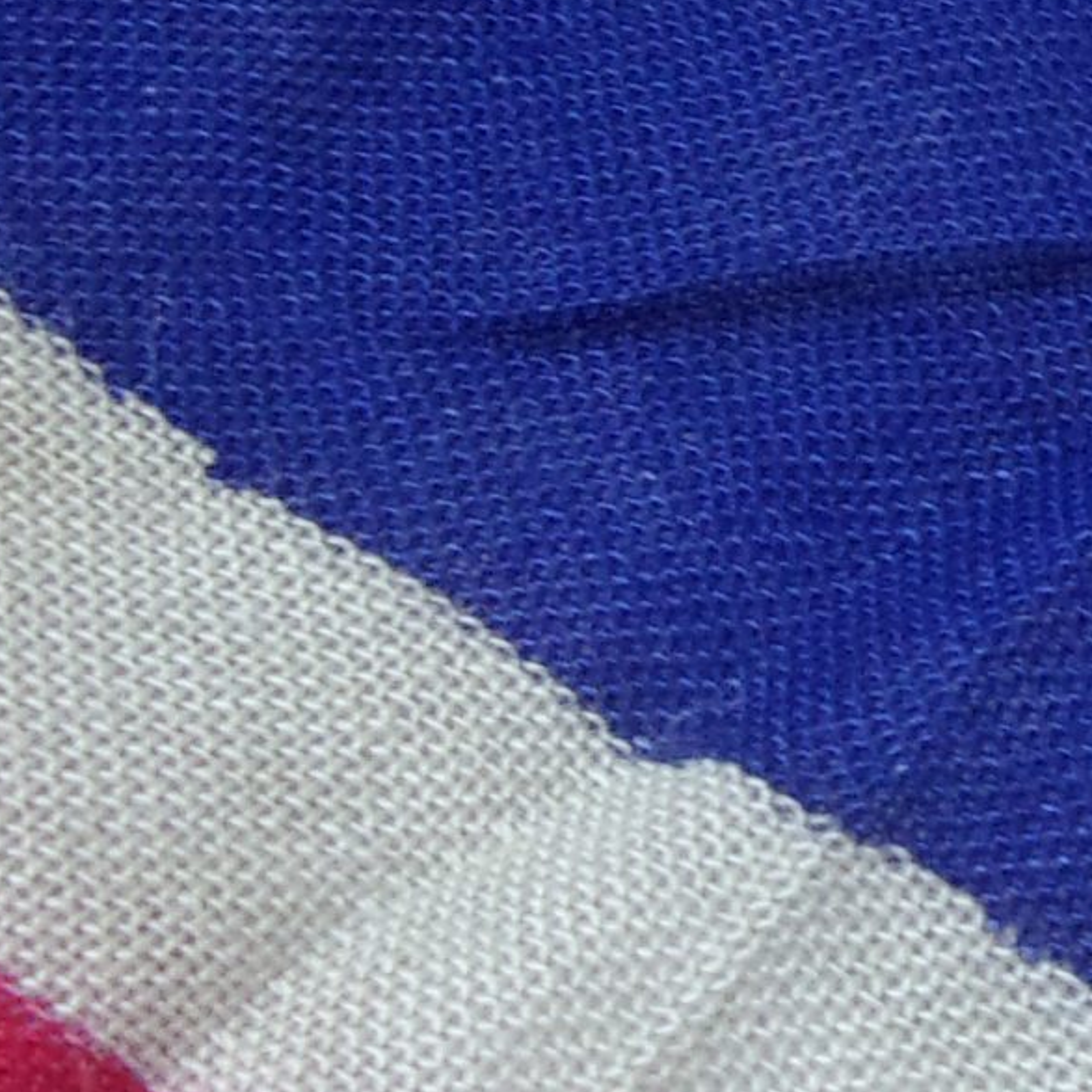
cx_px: 1762
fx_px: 3855
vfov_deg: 16.1
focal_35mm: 108
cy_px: 288
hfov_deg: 14.7
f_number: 3.9
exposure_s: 1/34
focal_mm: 5.1
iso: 270
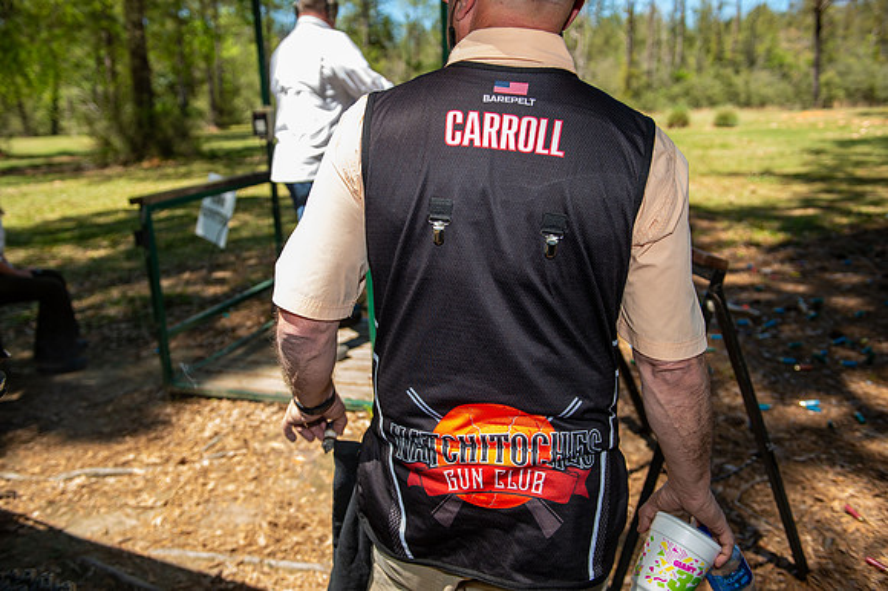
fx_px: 715
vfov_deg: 44.9
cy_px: 296
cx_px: 444
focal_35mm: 29
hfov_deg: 63.7
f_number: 3.5
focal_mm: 29
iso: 50
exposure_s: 1/250
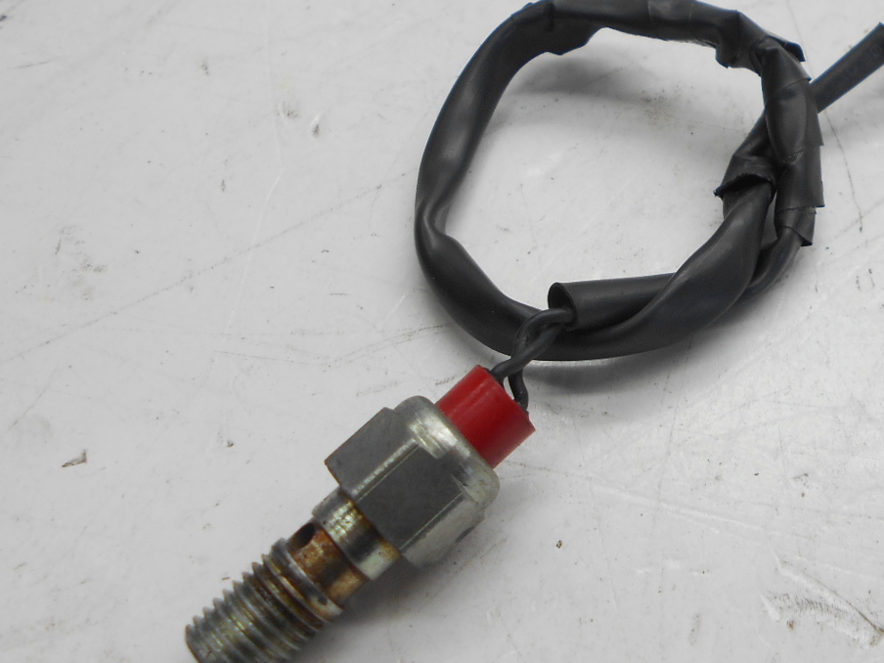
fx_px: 1175
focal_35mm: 46
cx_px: 615
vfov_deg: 31.5
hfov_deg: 40.5
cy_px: 291
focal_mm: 4.6
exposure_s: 1/50
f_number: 3.2
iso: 80
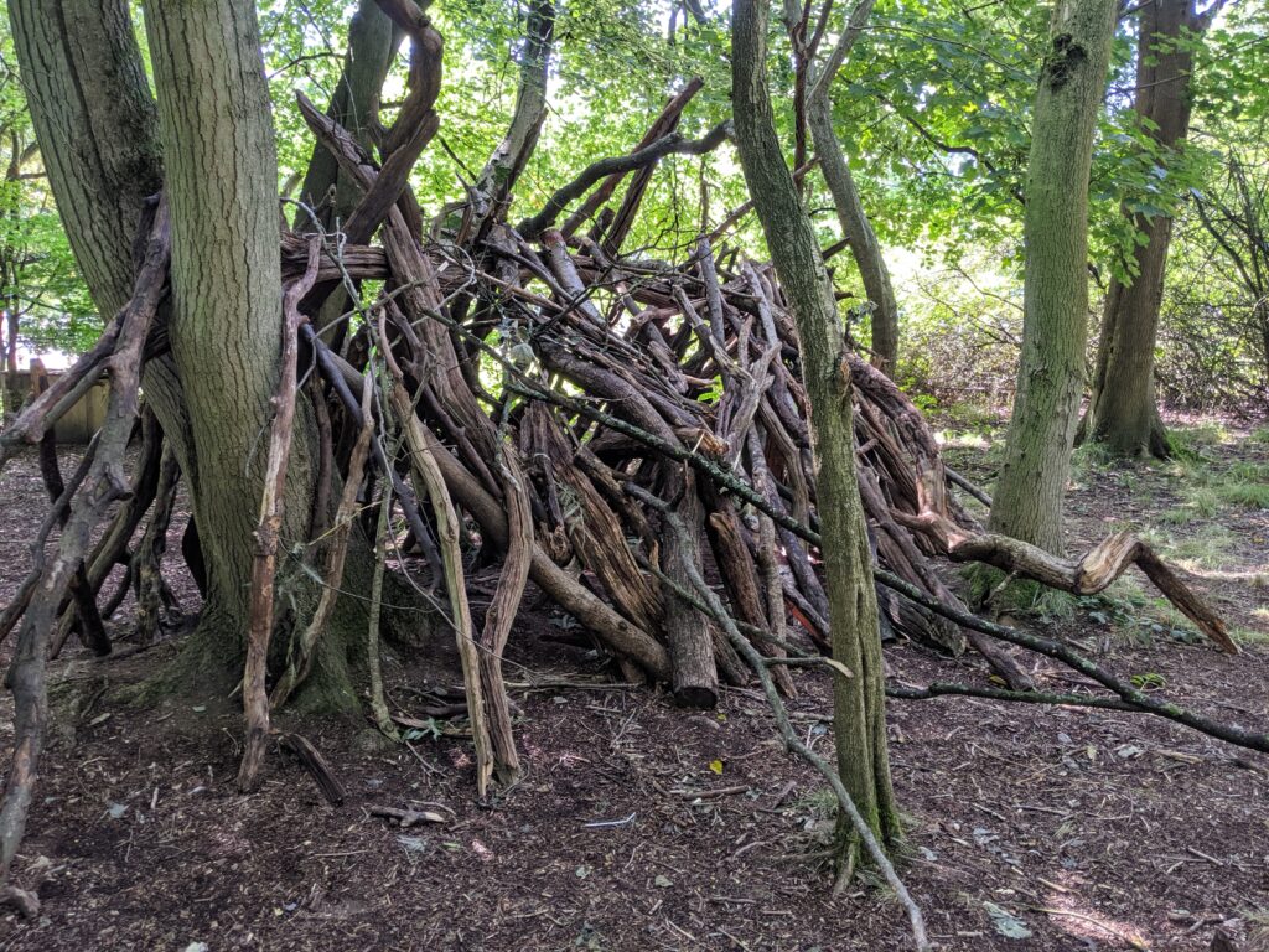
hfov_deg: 65.3
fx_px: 990
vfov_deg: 51.4
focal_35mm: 27
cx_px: 634
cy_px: 476
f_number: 1.8
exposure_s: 1/49.9
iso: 67
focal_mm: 4.44
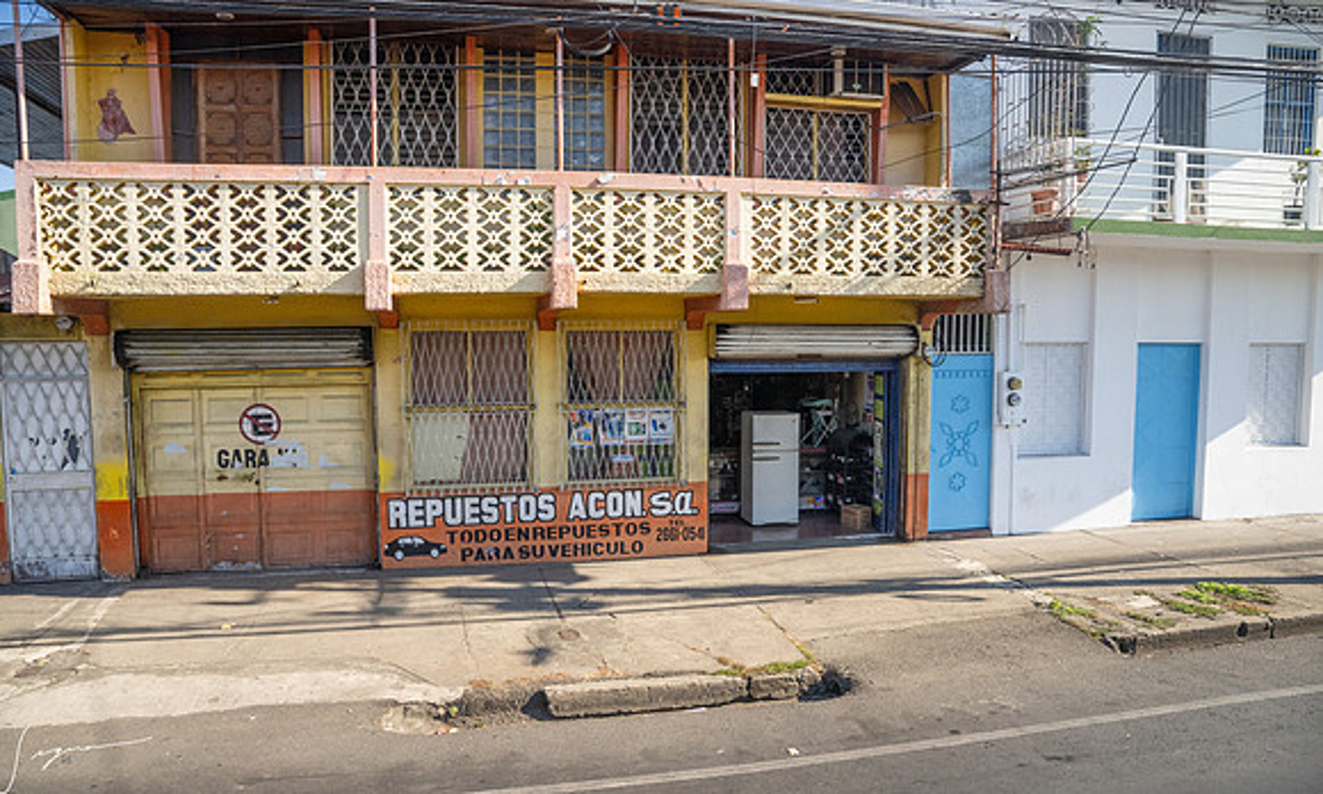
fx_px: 882
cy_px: 421
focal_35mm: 25
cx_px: 662
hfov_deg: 73.7
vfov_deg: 48.4
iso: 1000
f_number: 8
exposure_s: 1/500
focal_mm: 24
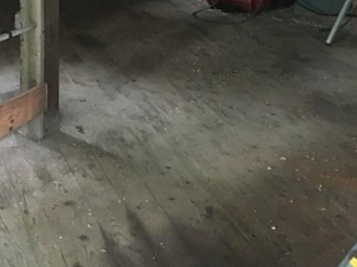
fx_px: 794
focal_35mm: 77
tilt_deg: -8.6
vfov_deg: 17.9
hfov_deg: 24.2
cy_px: -75
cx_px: 2
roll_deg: +0.2
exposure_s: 1/15
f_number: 2.2
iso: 250
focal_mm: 4.15
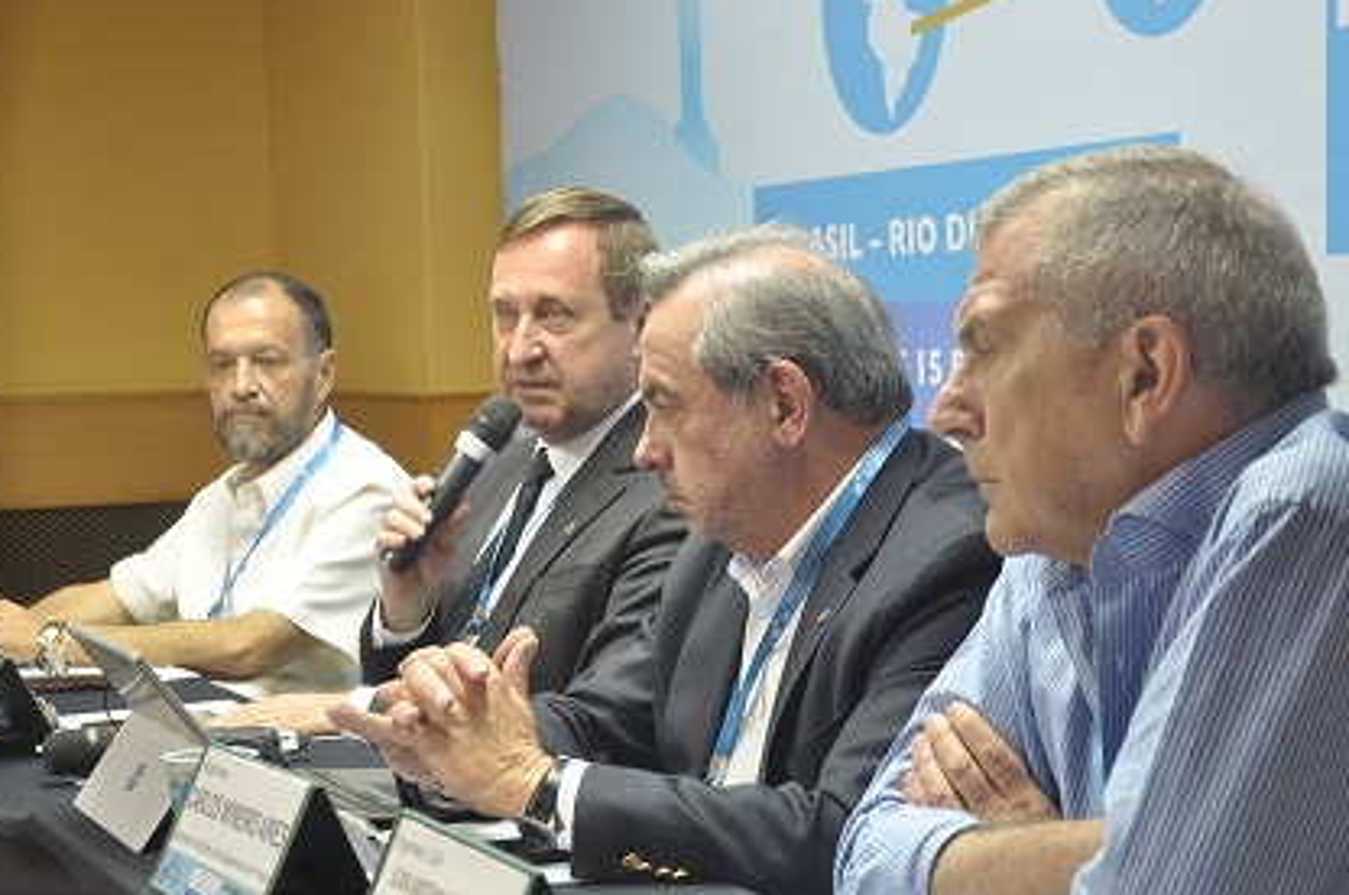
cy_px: 465
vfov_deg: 17.1
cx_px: 642
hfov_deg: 25.5
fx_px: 2978
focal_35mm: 80
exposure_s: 1/20
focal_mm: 45
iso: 400
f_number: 4.8
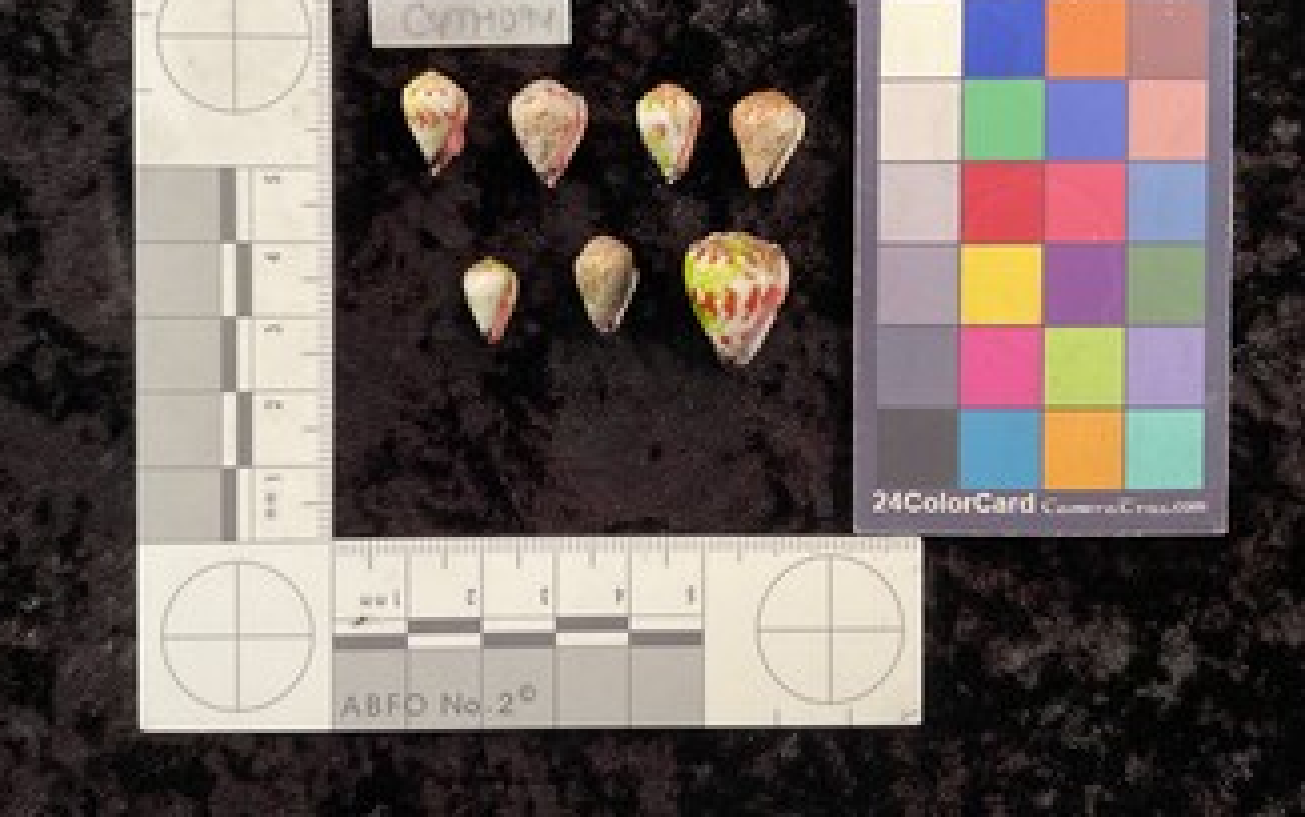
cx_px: 608
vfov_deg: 38.1
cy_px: 294
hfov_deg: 58.1
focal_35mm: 33
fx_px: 1174
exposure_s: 1/50
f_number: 1.8
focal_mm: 3
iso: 100
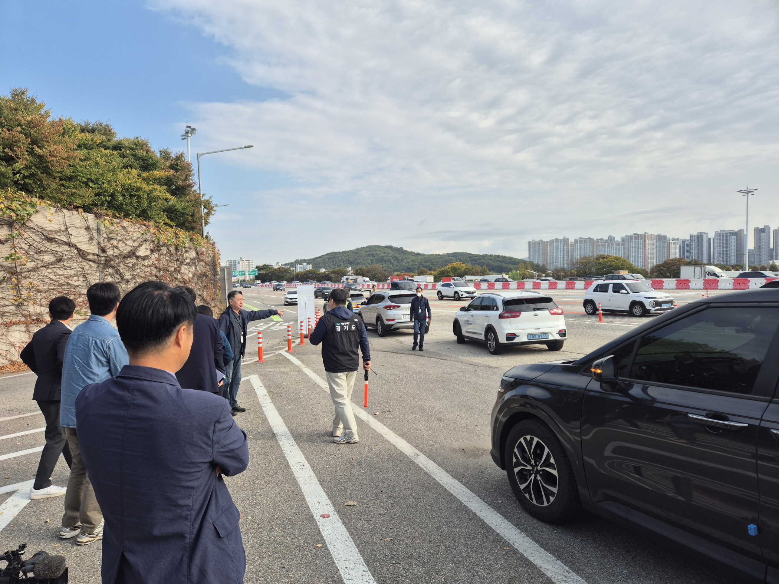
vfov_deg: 58.9
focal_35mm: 23
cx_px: 390
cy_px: 292
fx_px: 518
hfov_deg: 73.9
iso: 25
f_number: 1.8
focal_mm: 5.4
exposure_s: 1/1072
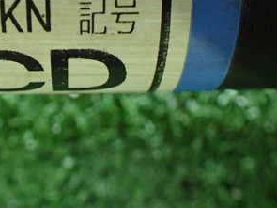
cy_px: 33
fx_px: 488
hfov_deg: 30.8
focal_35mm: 61
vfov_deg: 23.5
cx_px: 51
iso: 800
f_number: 2.3
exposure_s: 1/40
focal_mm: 5.4
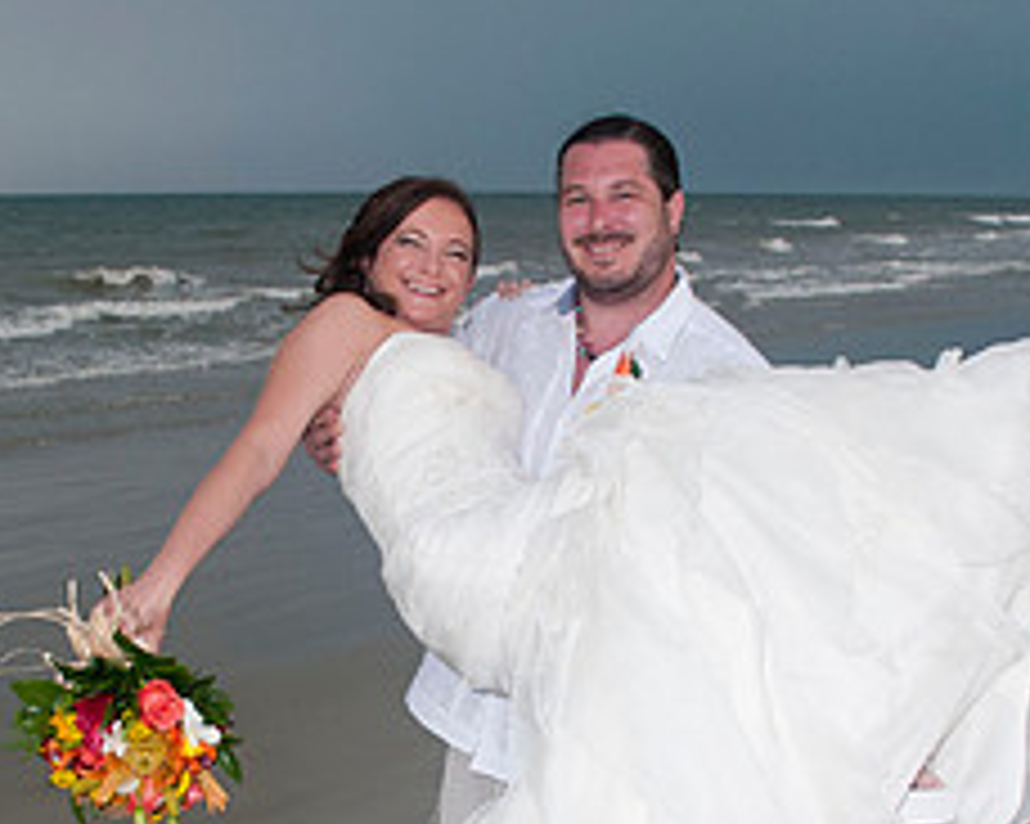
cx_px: 459
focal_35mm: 64
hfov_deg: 29.6
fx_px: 1950
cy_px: 592
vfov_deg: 23.6
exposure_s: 1/125
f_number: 5.6
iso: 400
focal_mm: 18
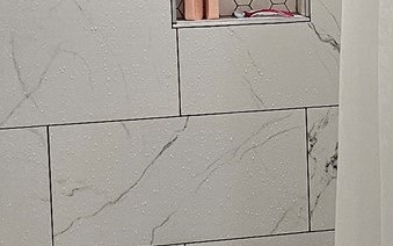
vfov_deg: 9.5
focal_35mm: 138
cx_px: 372
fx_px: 1478
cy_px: 21
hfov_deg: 14.9
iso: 160
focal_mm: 6.3
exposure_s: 1/120
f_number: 1.7
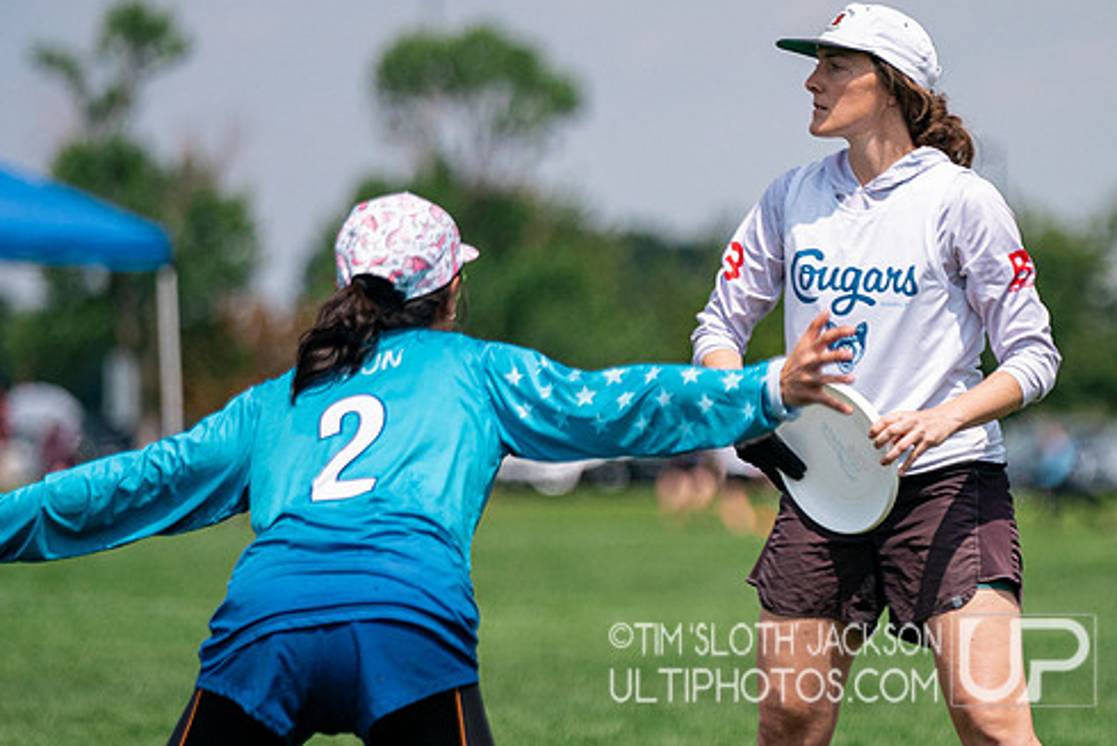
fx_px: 11390
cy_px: 398
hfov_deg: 5.6
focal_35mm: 367
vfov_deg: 3.7
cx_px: 816
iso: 640
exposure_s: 1/16000
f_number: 2.8
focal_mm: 189
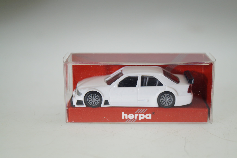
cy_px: 79
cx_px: 118
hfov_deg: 29.9
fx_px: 444
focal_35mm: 68
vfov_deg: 20.2
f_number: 5.6
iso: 320
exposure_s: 1/160
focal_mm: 45
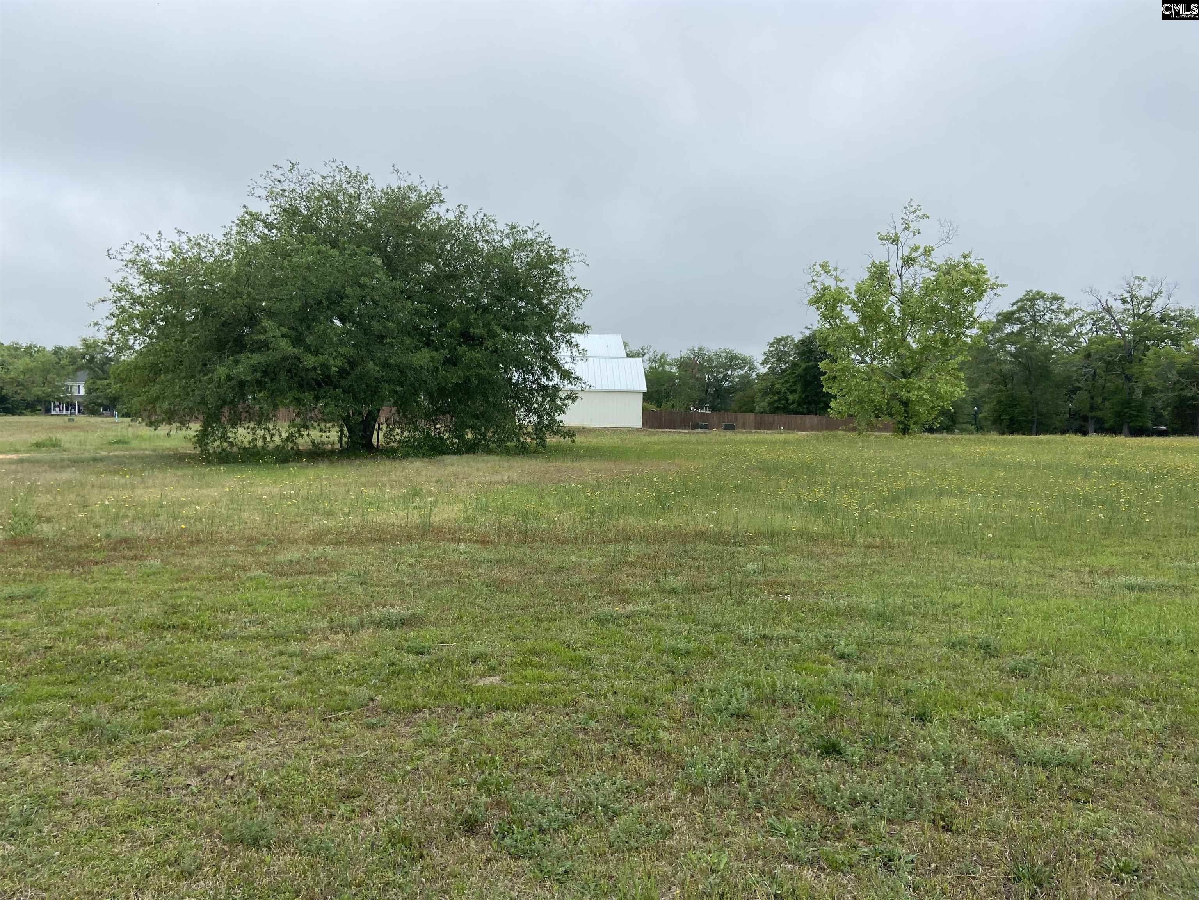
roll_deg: -1.4
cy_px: 450
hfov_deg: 67.3
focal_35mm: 26
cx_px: 600
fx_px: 901
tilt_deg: -2.0
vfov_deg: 53.1
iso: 32
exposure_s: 1/1727
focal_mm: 4.25
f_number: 1.8
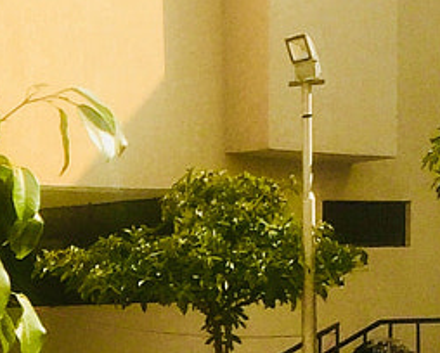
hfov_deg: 10.3
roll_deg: +1.5
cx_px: -315
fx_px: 2322
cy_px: 467
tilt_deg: -4.1
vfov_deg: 8.6
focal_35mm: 178
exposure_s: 1/1319
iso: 32
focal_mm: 4.15
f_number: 2.2
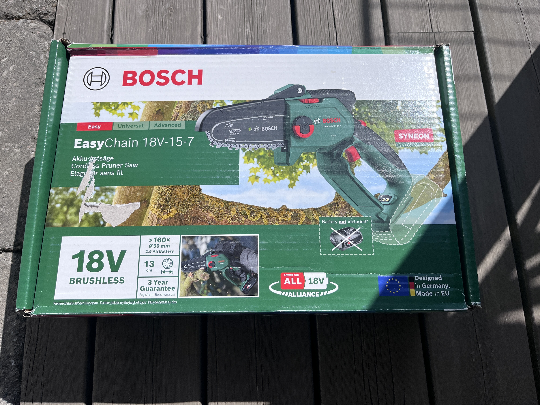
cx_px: 270
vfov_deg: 53.1
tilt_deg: -75.5
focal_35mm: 26
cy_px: 202
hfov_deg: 67.3
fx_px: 406
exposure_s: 1/6897
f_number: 1.6
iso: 50
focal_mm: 5.1
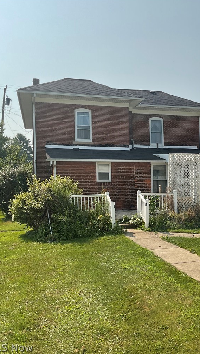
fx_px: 302
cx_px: 119
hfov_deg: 36.6
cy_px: 176
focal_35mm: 32
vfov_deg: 61.0
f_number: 1.8
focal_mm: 3
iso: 16
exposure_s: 1/2667
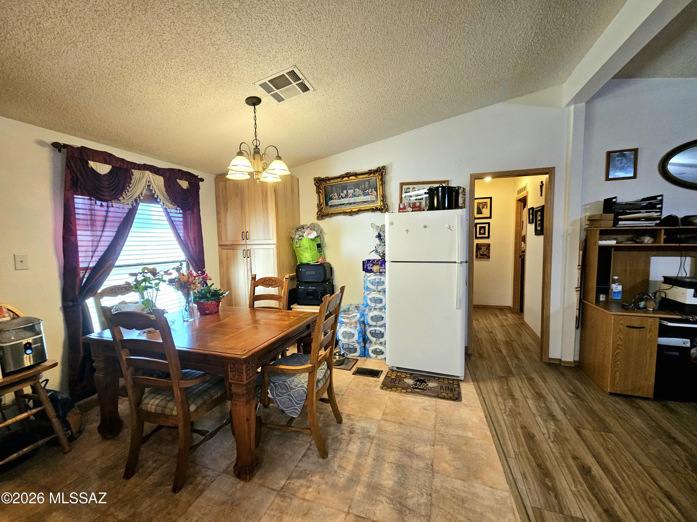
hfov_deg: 106.2
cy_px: 261
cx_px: 348
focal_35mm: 13
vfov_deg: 89.9
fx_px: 262
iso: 200
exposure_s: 1/60.2
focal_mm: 2.2
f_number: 2.2
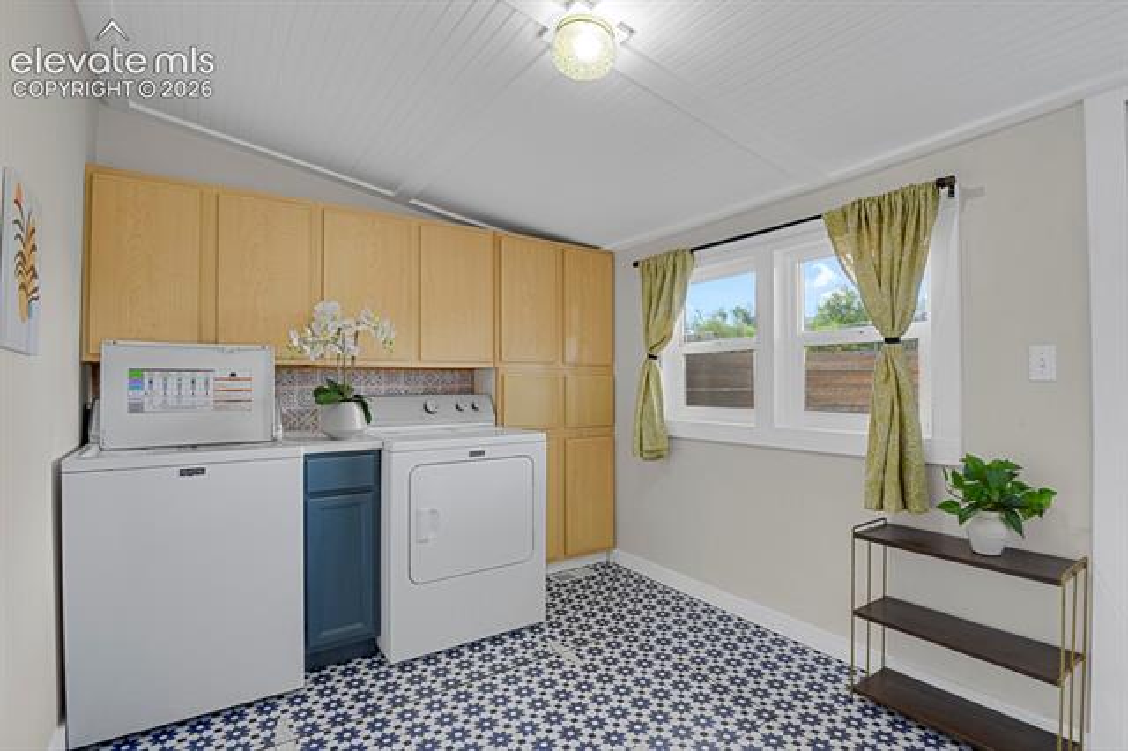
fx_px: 532
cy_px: 376
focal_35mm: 17
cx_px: 564
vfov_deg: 70.4
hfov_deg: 93.3
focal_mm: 17
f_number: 8
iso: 250
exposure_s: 2
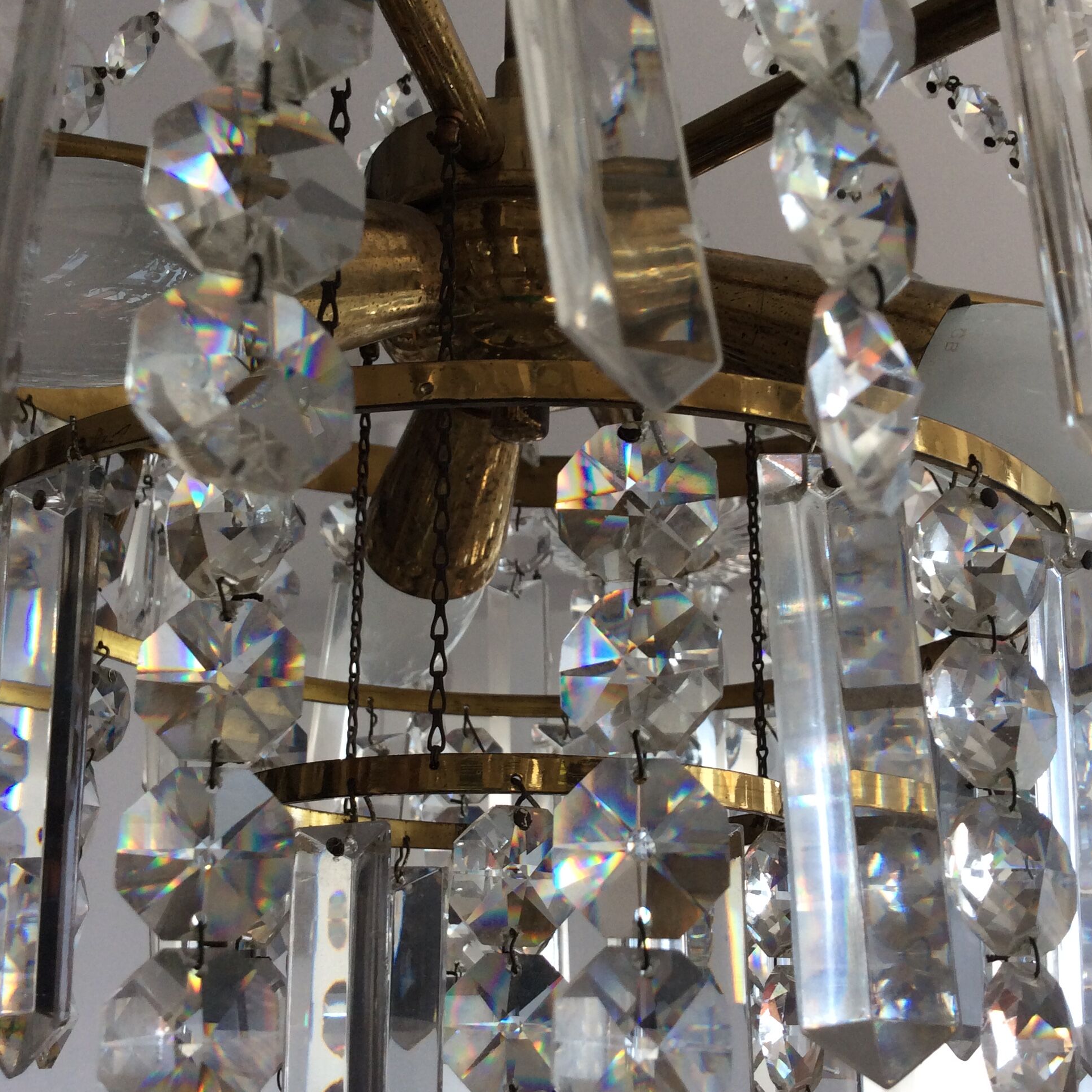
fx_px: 1356
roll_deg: +0.4
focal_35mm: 38
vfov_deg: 43.9
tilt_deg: +17.2
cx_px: 548
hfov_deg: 43.9
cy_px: 534
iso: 40
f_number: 2.4
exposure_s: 1/100
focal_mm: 3.3
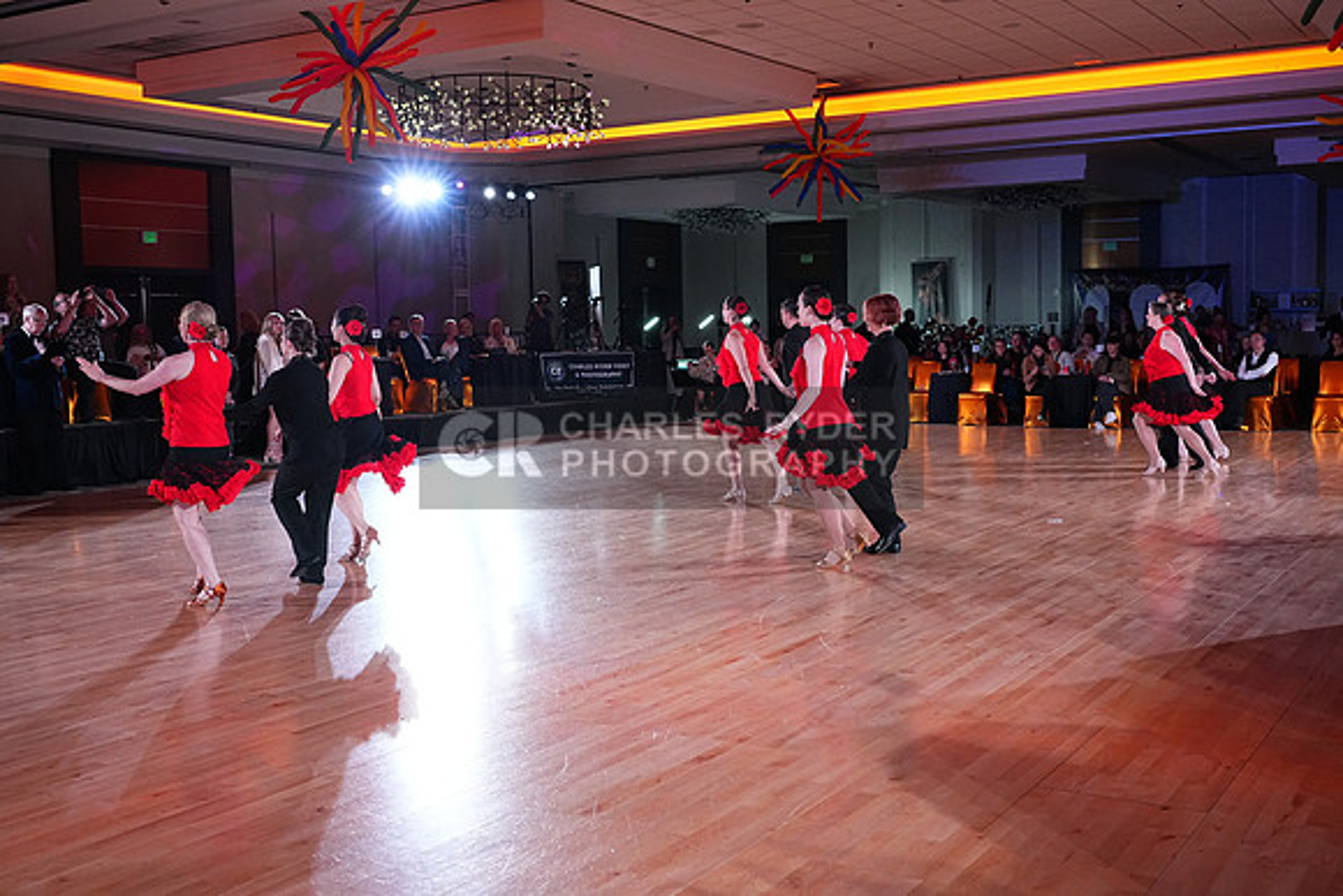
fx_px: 1381
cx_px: 672
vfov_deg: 36.0
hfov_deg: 51.9
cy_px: 448
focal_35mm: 37
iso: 5000
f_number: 5.6
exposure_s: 1/400
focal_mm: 37
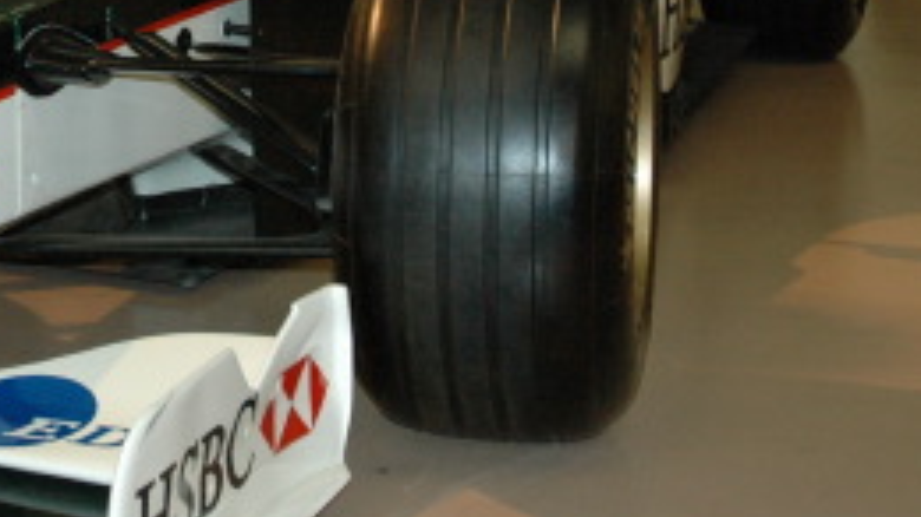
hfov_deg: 24.4
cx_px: 120
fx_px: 2075
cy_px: -37
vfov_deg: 13.9
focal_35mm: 85
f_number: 4
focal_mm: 22
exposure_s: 1/60
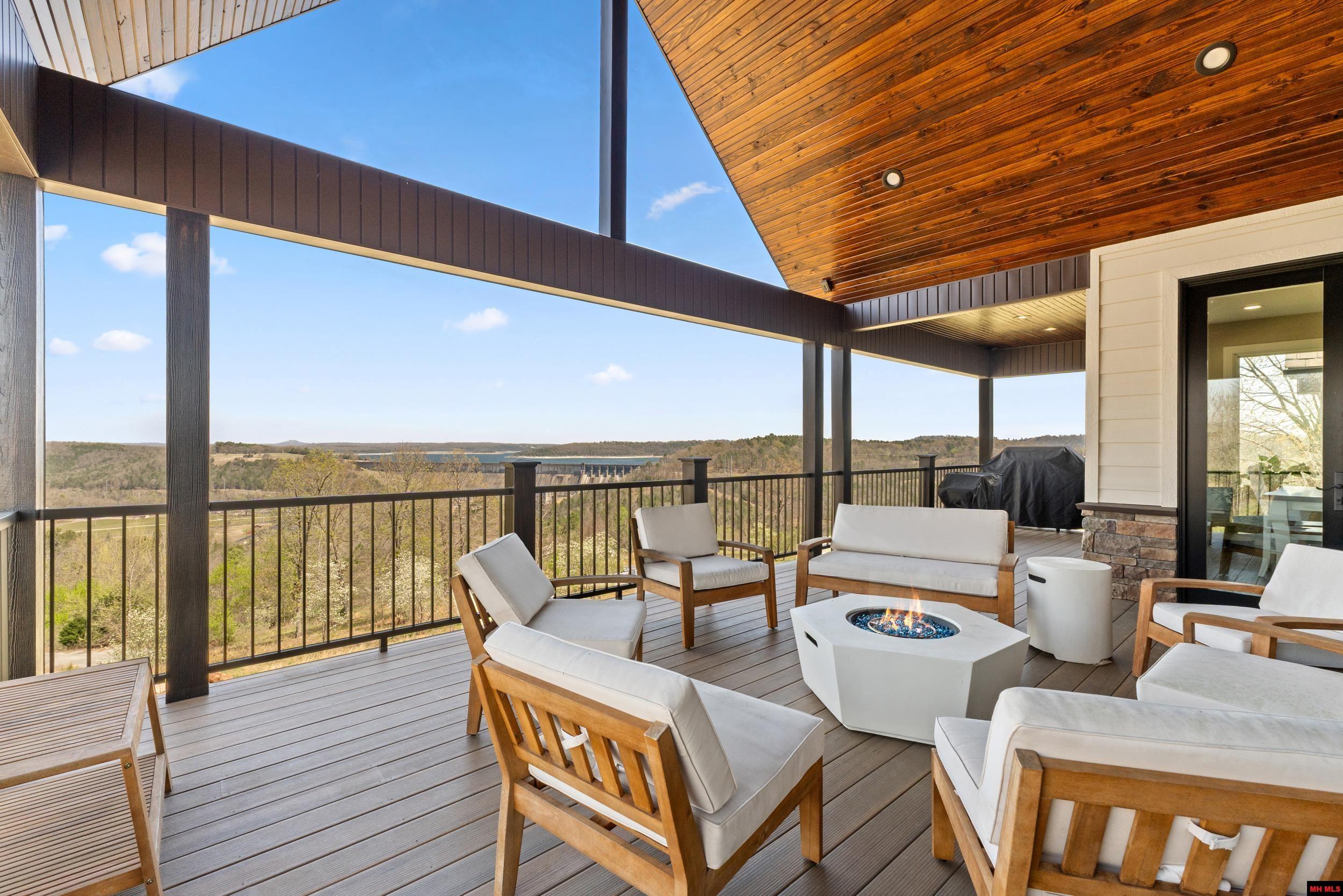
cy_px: 448
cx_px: 672
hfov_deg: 100.4
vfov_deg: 77.3
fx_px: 560
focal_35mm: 15
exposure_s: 1/60
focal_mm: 10
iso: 200
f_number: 9
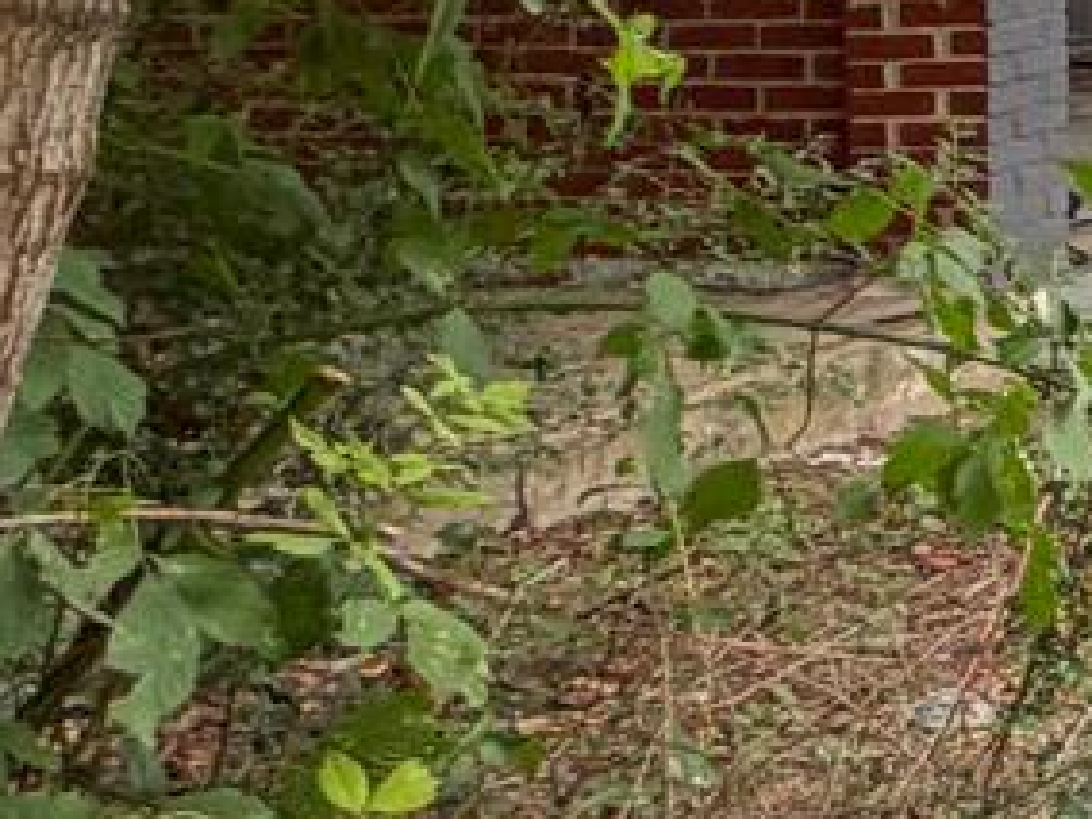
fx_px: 3186
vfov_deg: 14.0
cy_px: -281
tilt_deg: -0.1
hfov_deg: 12.6
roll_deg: +0.7
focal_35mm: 101
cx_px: 2945
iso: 50
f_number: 2.2
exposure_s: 1/121
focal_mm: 2.22
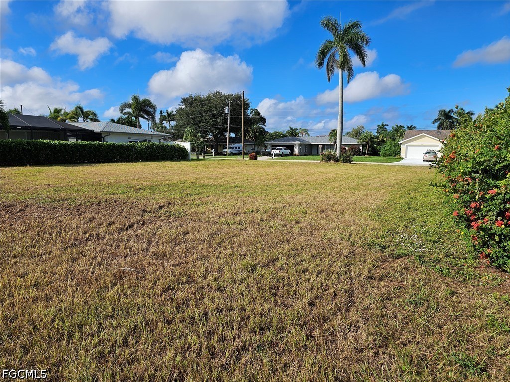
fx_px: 339
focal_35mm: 23
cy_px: 191
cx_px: 255
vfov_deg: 58.9
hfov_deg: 73.9
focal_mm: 6.3
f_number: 1.7
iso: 10
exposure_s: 1/1002
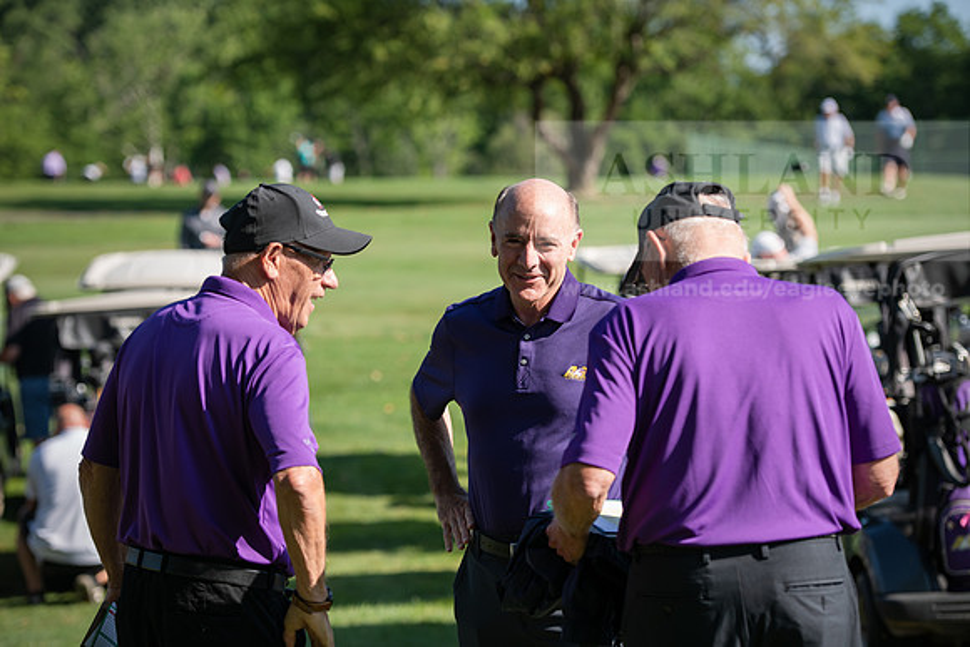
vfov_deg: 13.4
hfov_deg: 20.0
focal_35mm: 102
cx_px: 485
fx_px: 2749
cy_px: 324
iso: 100
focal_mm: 102
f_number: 3.5
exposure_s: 1/640
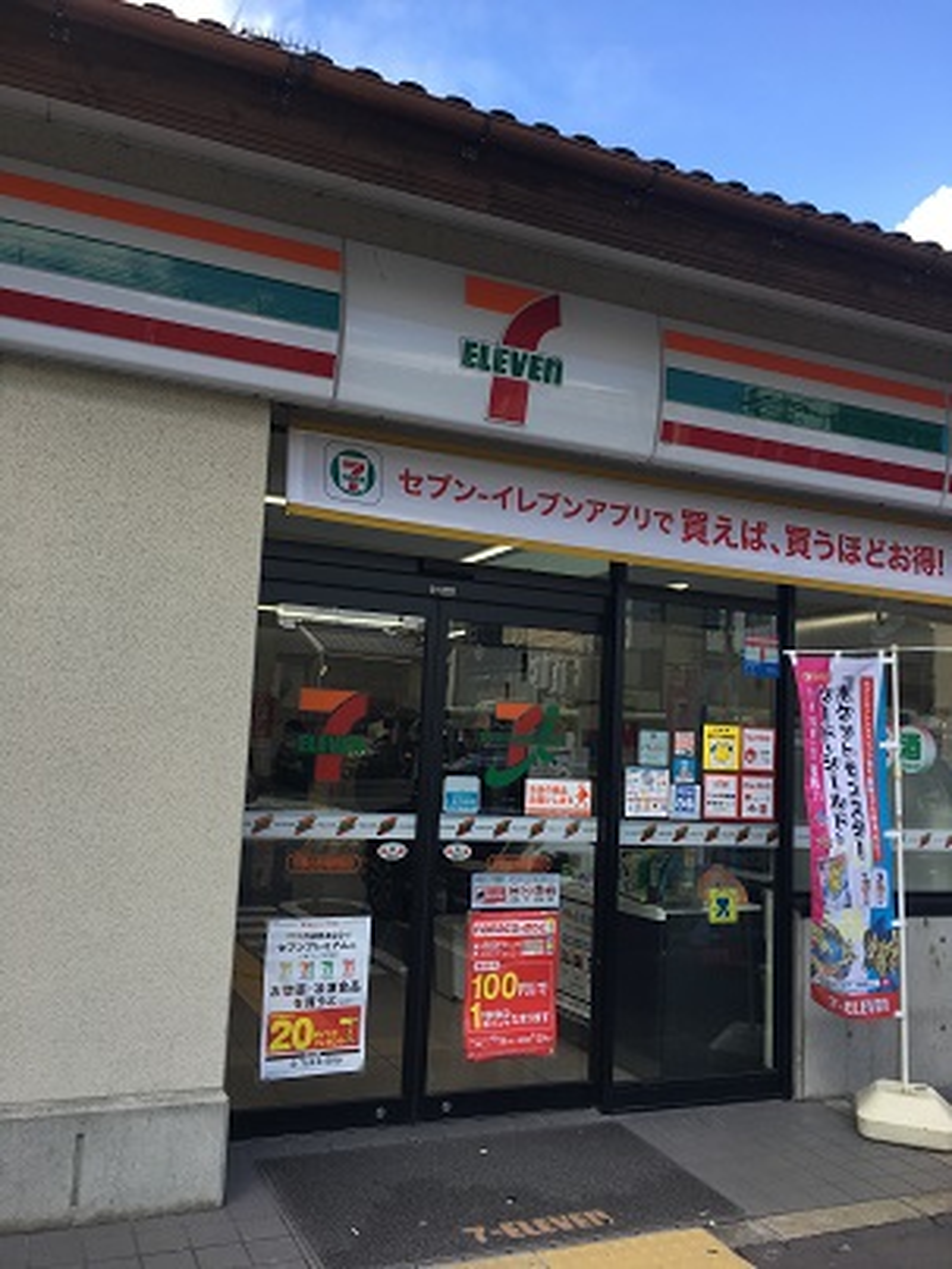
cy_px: 634
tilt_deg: +6.1
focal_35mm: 29
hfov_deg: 48.2
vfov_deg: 61.7
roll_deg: -2.9
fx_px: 1063
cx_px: 476
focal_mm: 4.15
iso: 25
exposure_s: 1/373
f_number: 2.2
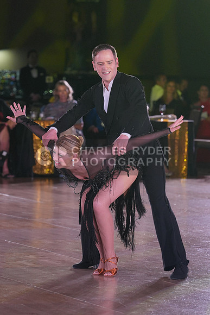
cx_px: 105
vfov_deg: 9.1
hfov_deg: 6.1
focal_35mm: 225
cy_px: 158
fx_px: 1967
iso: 1000
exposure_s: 1/400
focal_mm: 150
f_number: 4
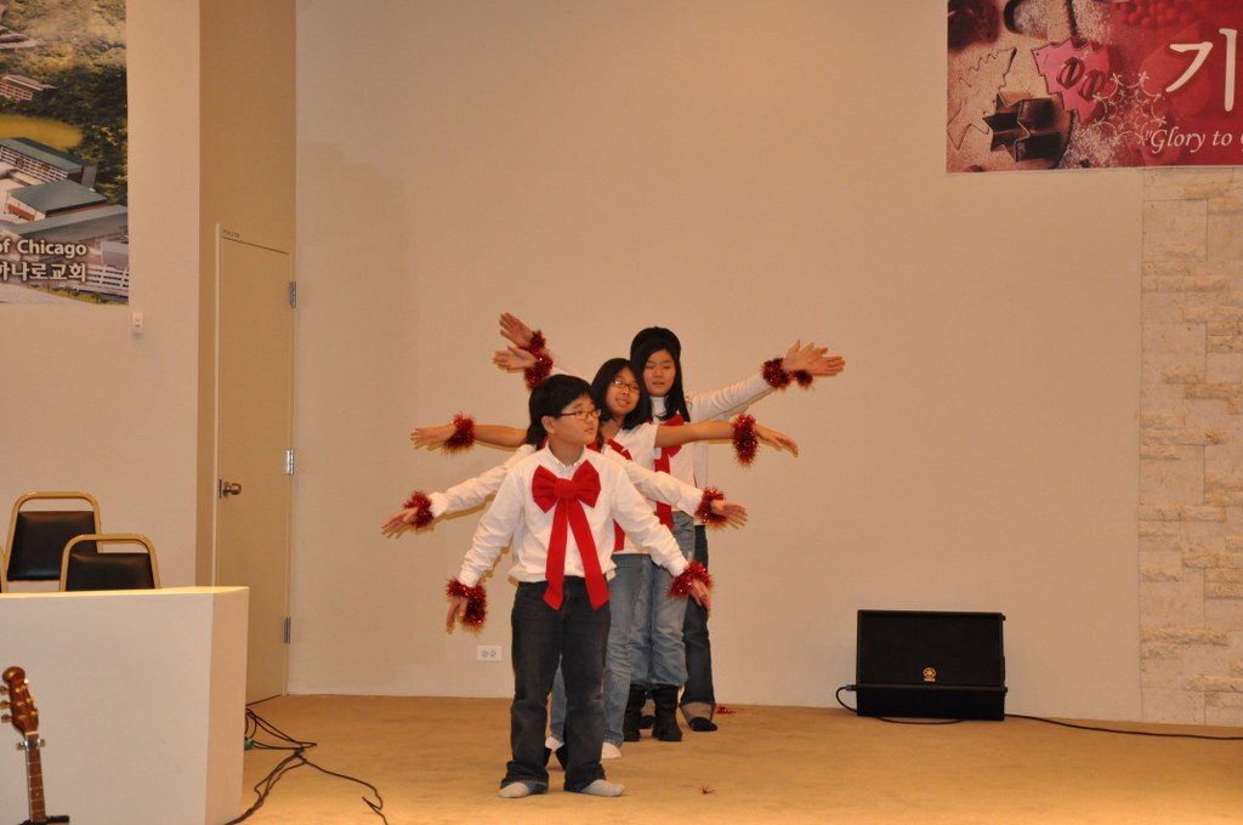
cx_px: 622
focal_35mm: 75
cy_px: 412
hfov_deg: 27.0
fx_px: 2586
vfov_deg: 18.1
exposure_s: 1/60
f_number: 5
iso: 1600
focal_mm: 50
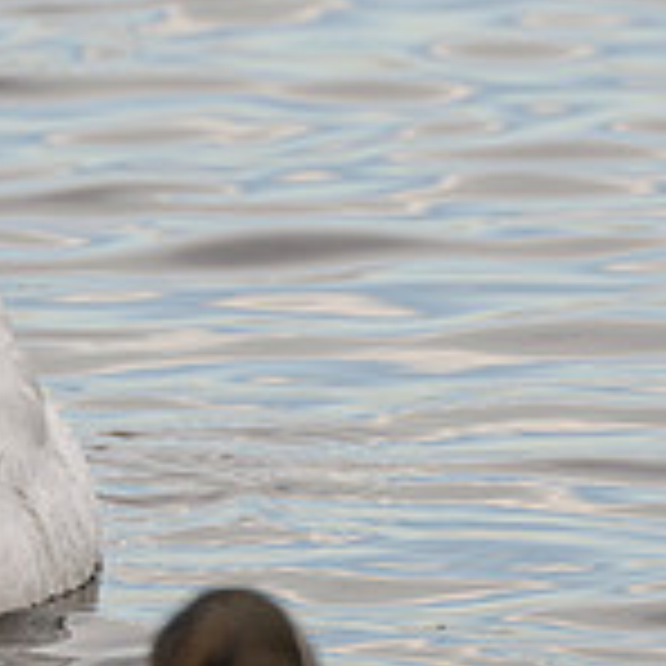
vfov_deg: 0.9
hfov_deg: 0.9
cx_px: -261
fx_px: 44579
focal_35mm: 2048
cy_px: -203
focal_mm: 400
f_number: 7.1
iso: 1800
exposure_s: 1/1250
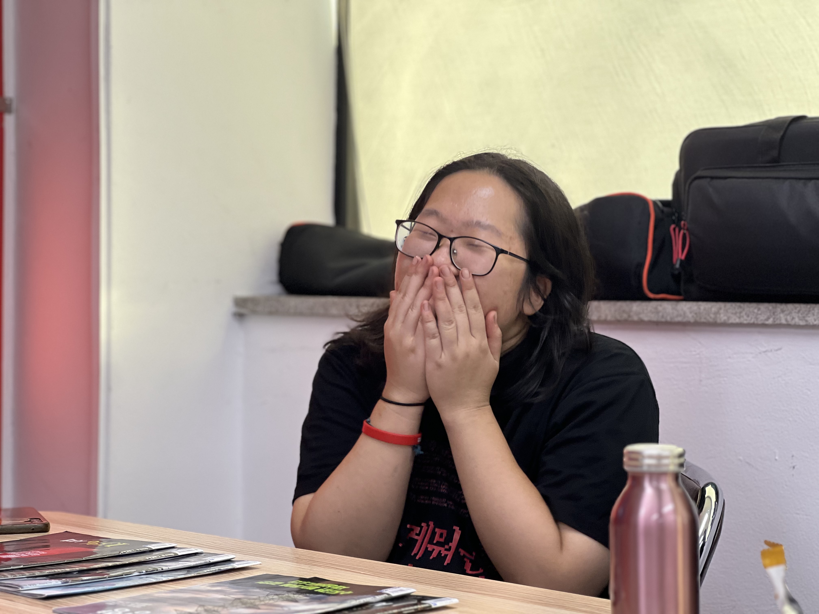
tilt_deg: -0.2
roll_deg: -0.1
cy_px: 307
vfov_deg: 19.1
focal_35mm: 77
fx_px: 1822
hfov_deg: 25.3
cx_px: 410
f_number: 2.8
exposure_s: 1/60
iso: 125
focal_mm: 9
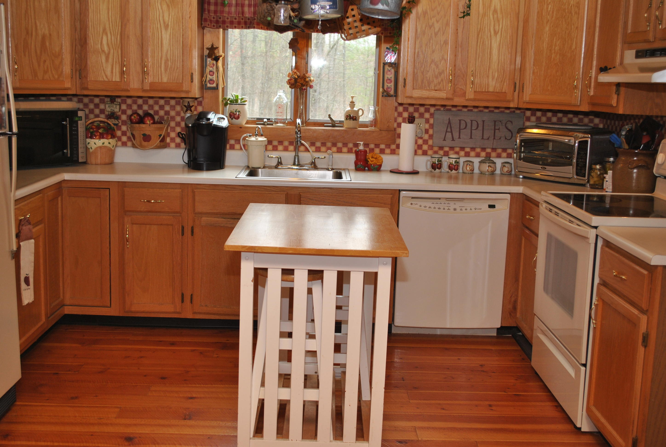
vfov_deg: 32.0
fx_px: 779
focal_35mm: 42
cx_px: 333
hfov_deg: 46.3
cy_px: 224
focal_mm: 28
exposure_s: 1/60
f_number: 4.5
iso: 200
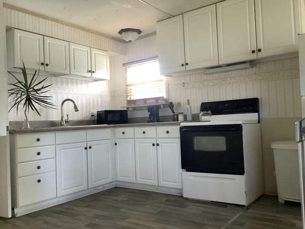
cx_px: 152
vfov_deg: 45.4
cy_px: 114
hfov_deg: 58.4
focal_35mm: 31
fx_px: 273
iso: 200
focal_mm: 3.3
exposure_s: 1/60
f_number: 2.4
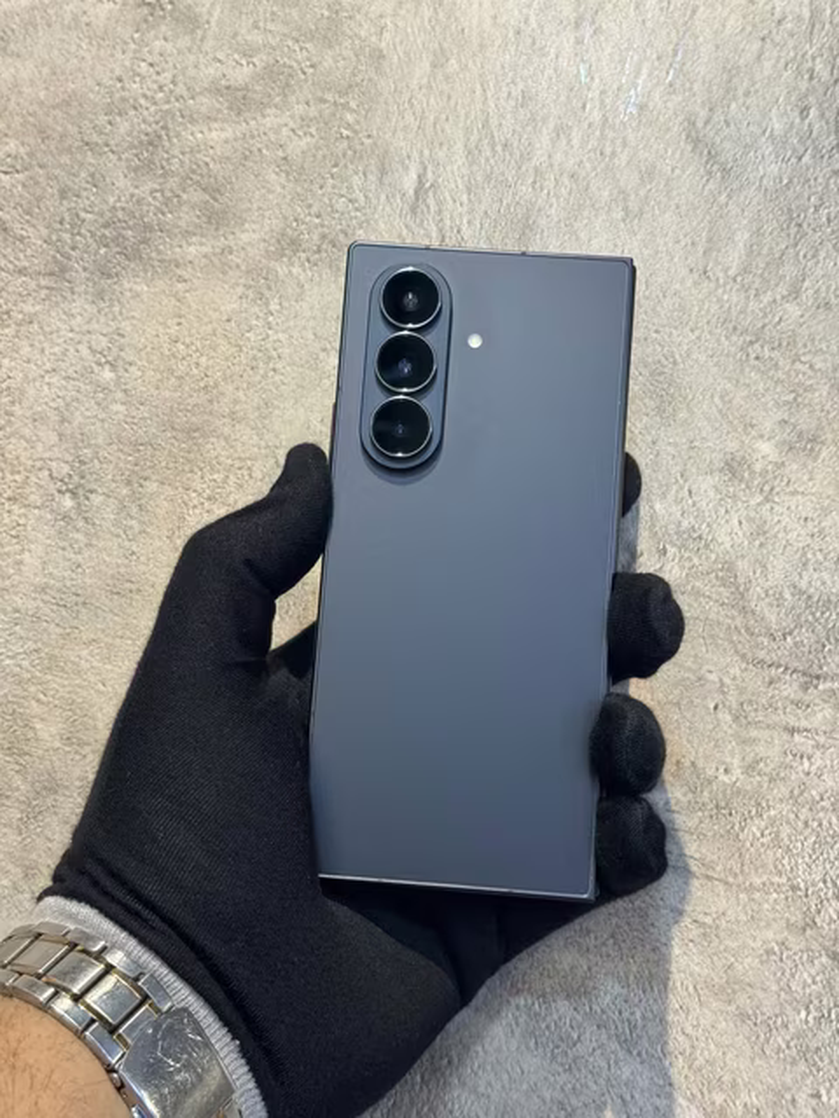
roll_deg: -16.7
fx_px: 1551
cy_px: 559
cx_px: 420
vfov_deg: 39.7
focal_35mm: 48
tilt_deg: +6.7
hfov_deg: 30.3
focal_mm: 6.76
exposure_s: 1/50
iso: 100
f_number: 1.78
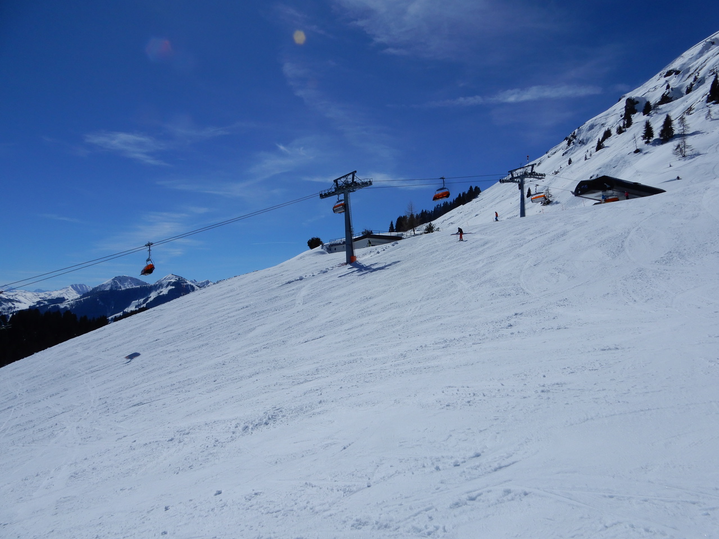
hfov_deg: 71.6
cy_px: 270
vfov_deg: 56.8
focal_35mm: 24
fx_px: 498
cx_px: 360
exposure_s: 1/1600
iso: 80
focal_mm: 4.3
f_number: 6.3
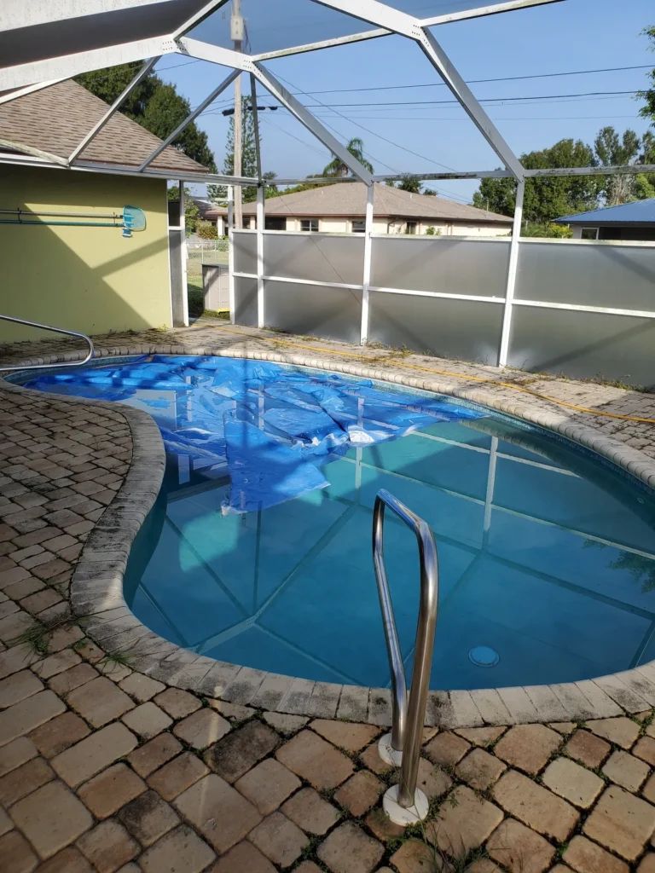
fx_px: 656
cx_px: 328
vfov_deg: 67.3
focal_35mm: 26
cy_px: 436
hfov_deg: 53.1
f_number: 2.4
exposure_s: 1/843
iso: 50
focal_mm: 4.3
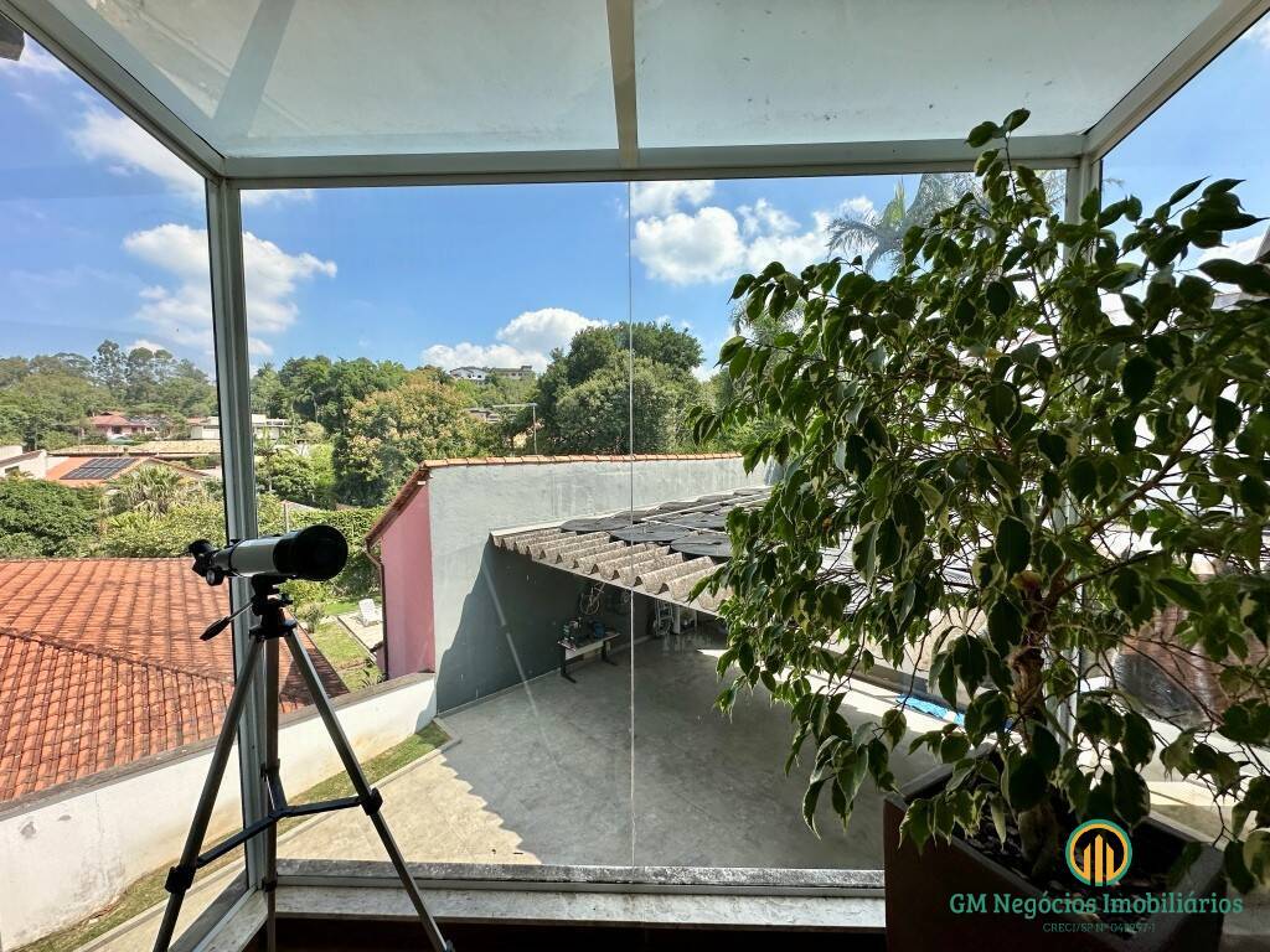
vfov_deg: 85.7
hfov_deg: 102.1
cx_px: 635
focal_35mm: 14
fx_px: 514
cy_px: 476
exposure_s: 1/1092
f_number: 2.2
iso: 40
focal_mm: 2.22
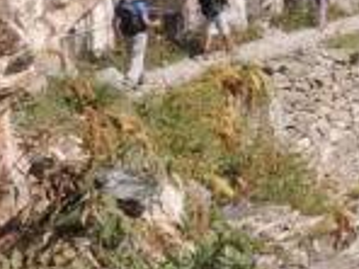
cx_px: 580
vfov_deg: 12.4
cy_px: -44
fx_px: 1213
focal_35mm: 117
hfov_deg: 15.2
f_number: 3
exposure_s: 1/1000
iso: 100
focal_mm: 4.3
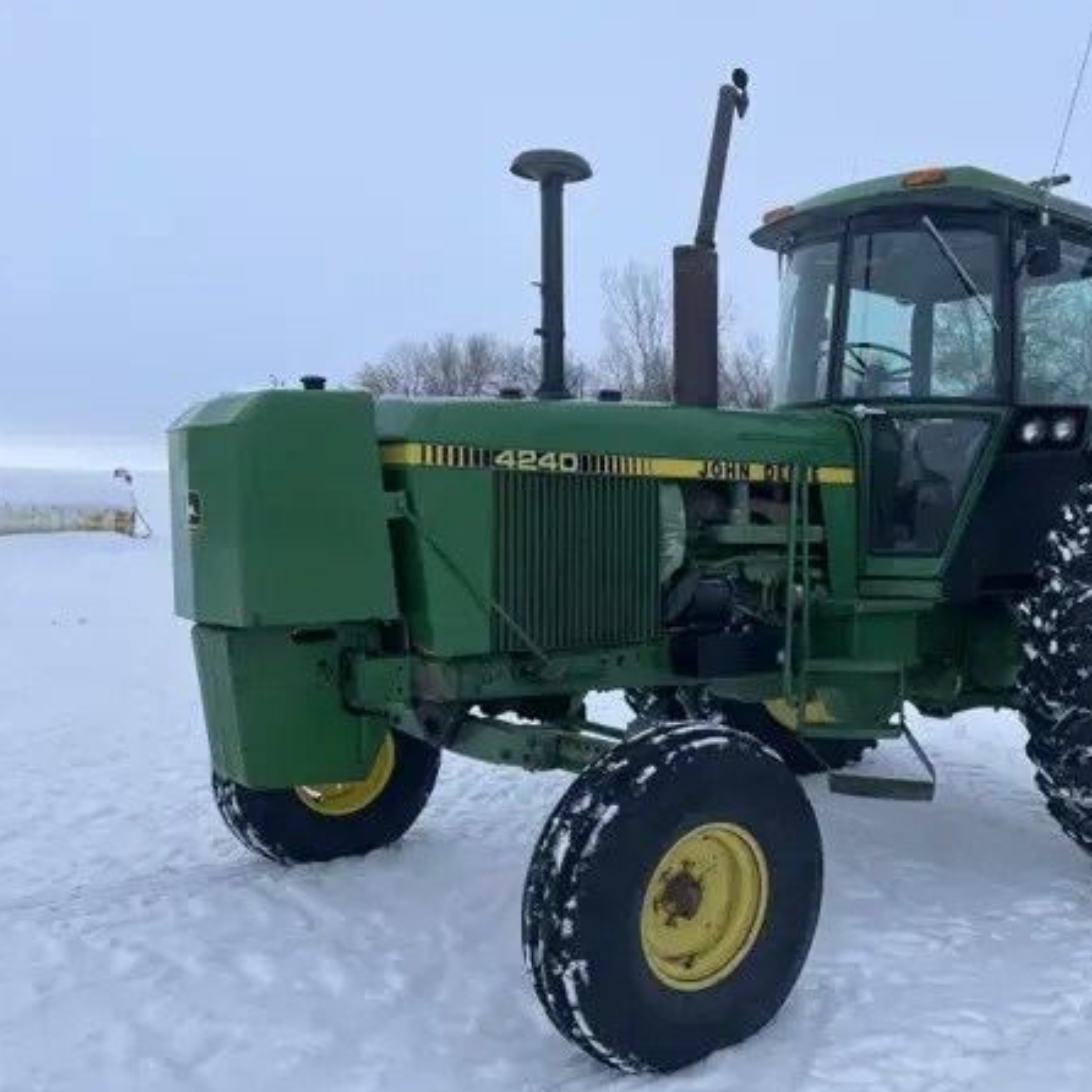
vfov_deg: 49.7
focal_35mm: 33
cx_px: 757
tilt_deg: -3.4
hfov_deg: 48.6
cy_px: 568
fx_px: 1178
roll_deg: -0.7
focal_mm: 4.2
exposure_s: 1/1825
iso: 32
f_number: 1.6
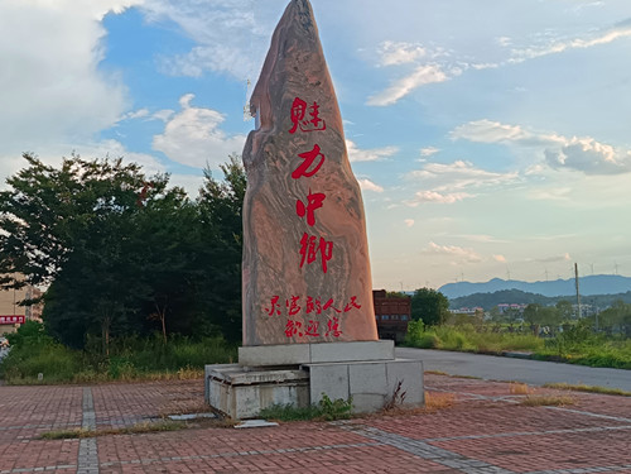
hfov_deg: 43.9
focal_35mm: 43
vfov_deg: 33.6
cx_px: 316
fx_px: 784
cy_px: 237
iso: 100
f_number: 1.75
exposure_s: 1/224
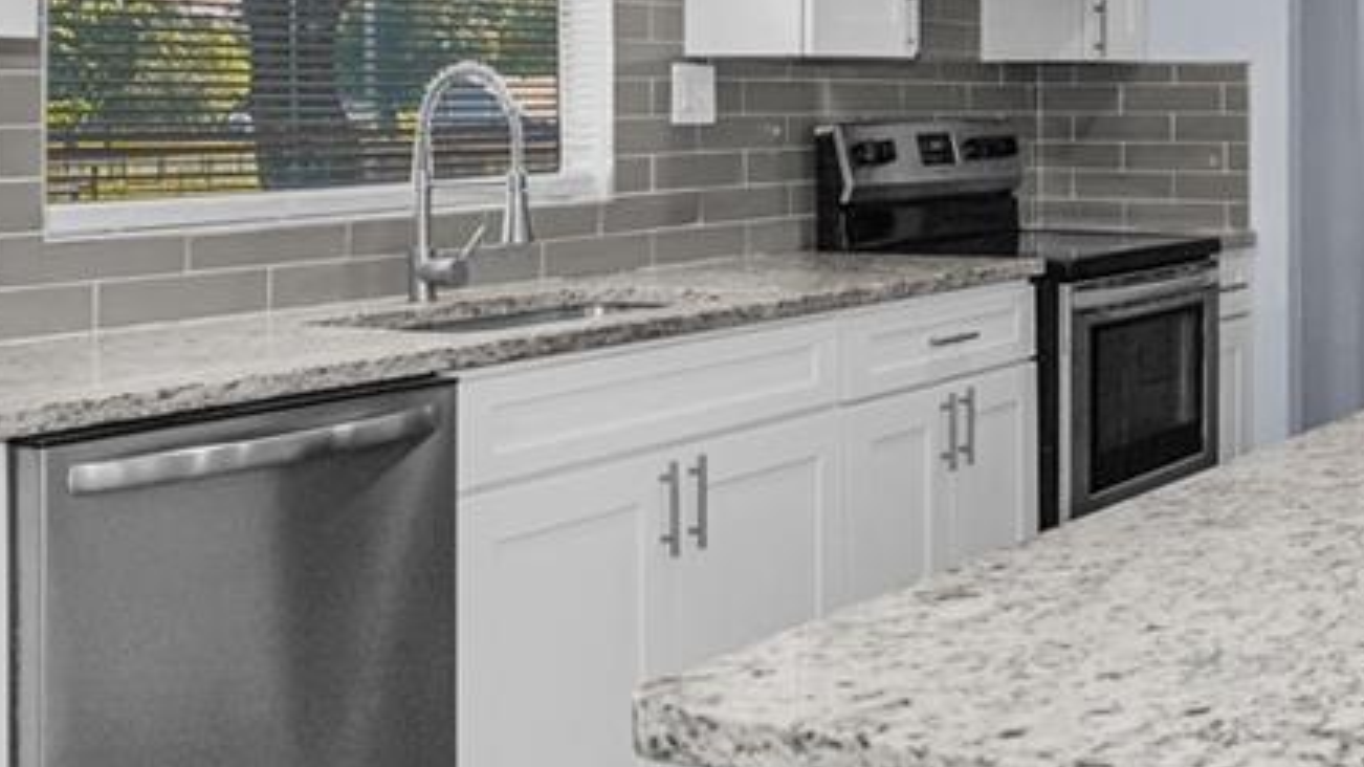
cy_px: 57
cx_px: 1235
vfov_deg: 21.6
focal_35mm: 54
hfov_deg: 36.1
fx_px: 1953
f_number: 8
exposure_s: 1/60
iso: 250
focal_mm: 14
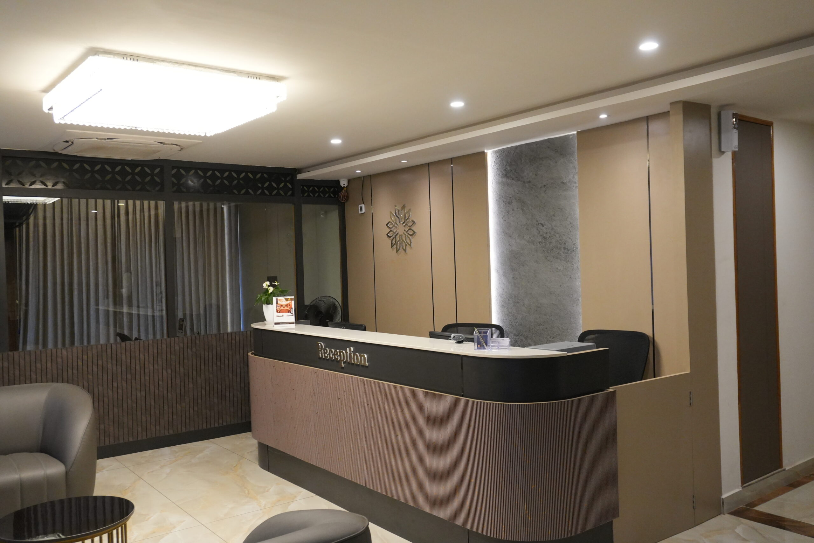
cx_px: 407
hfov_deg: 61.9
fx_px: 678
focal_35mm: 30
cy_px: 272
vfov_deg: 43.6
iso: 2500
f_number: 5.6
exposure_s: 1/160
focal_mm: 20
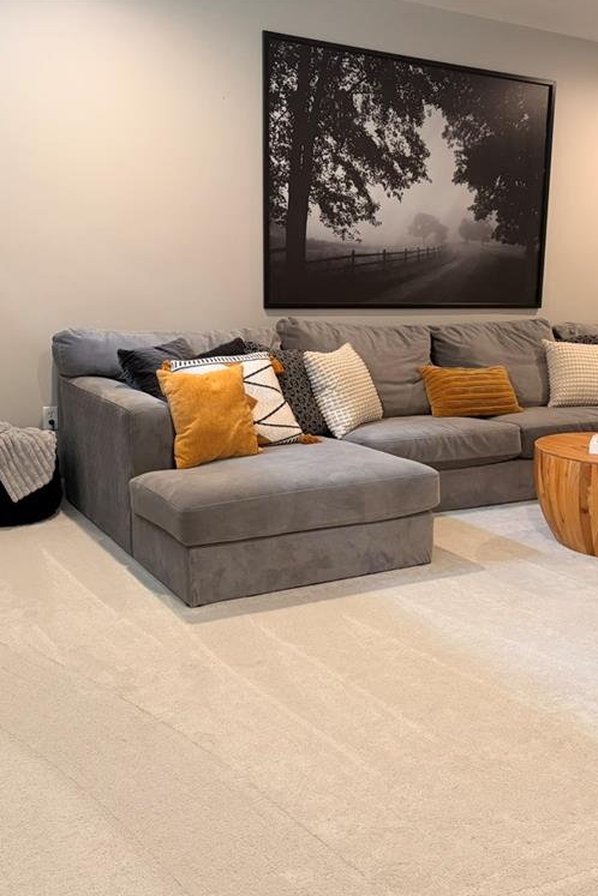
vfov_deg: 51.9
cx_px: 422
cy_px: 453
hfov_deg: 35.4
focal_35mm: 37
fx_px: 922
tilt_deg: -12.8
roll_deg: -4.0
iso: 125
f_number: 1.6
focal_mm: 5.96
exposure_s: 1/60
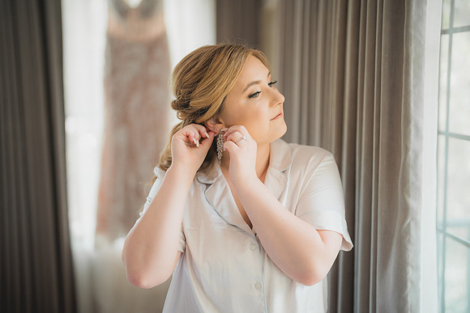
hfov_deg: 39.6
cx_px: 235
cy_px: 156
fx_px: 653
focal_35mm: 50
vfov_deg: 27.0
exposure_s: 1/400
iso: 400
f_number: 1.2
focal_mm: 50
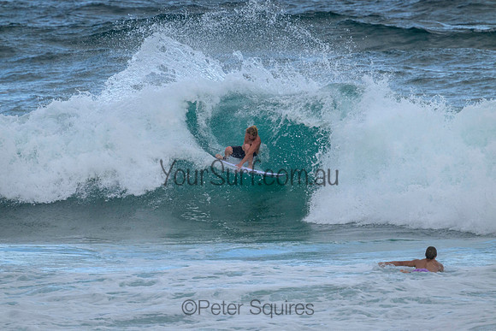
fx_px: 11024
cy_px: 166
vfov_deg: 1.7
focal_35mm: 800
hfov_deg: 2.6
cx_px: 248
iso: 2000
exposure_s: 1/1600
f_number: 11
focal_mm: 800
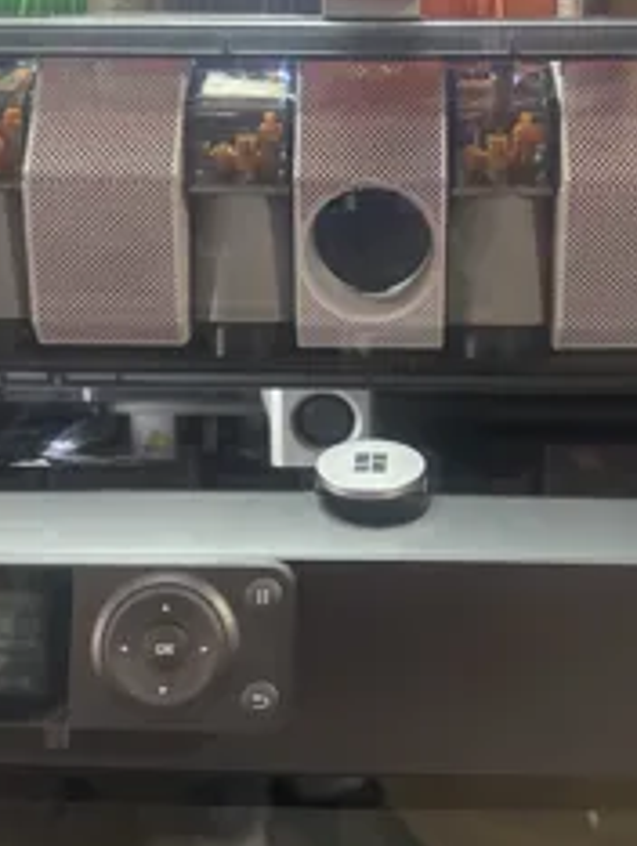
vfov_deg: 45.3
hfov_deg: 35.1
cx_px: 369
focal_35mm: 41
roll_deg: -0.9
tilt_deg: -19.7
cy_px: 315
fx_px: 1004
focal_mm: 6.76
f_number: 1.78
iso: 800
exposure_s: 1/40
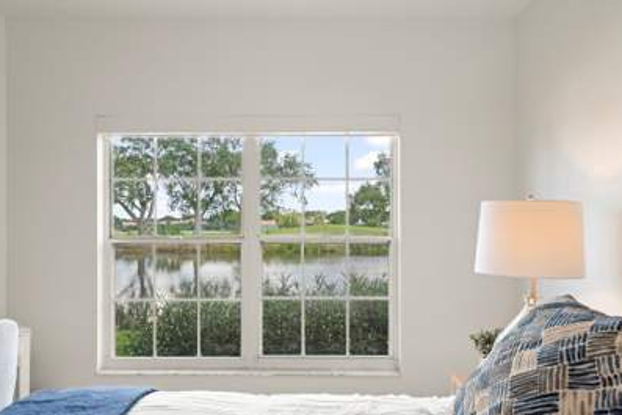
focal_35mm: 29
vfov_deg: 45.0
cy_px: 226
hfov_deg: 63.6
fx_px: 501
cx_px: 318
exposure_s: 1/20
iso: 400
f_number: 10
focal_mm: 24
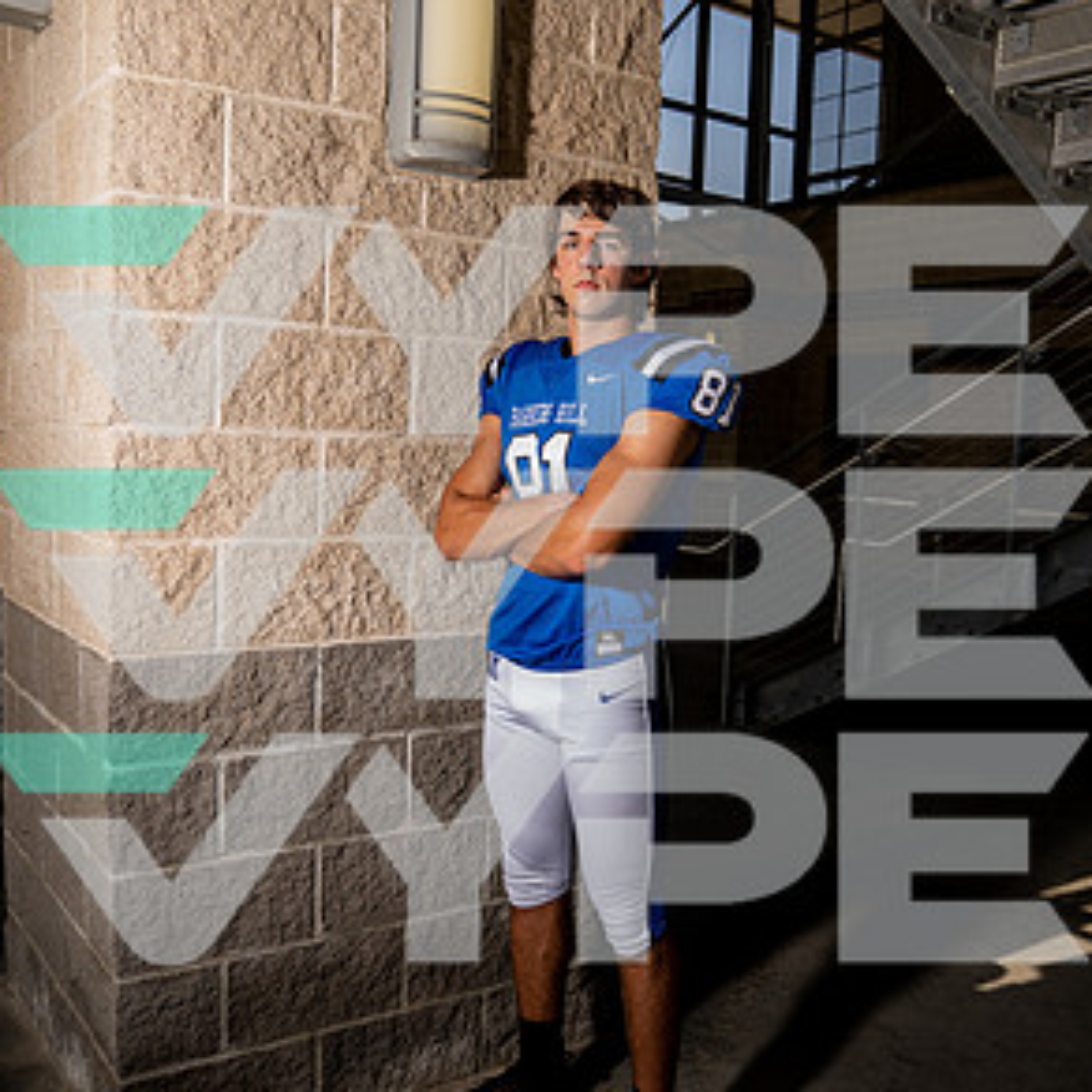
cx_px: 542
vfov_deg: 48.4
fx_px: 1213
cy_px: 587
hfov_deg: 48.5
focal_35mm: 34
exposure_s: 1/250
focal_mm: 26
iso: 100
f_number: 7.1
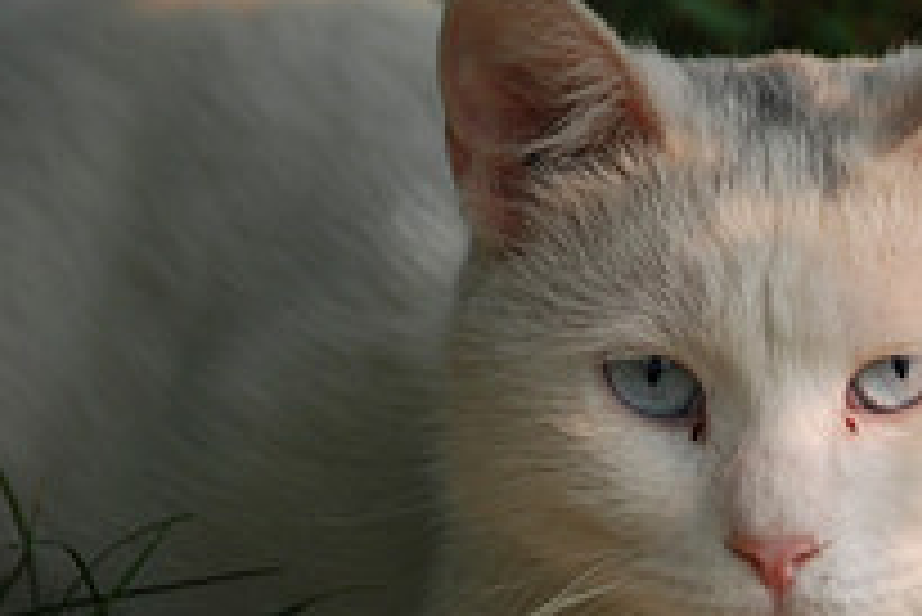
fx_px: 21707
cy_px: 486
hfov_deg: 2.4
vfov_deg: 1.6
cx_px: 756
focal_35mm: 847
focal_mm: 200
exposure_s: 1/100
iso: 250
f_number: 5.6
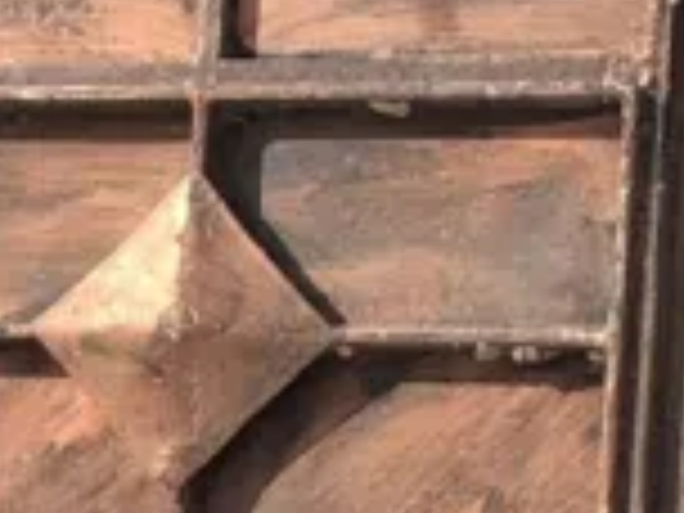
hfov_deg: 15.2
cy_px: 774
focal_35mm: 118
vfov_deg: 12.0
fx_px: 2332
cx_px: -387
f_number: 1.8
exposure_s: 1/2183
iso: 20
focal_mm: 4
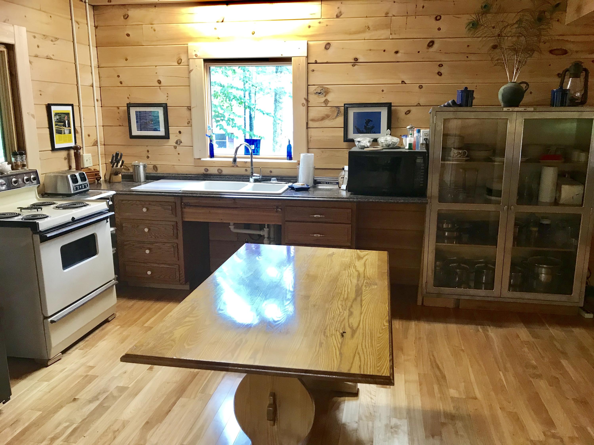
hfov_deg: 63.4
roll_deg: +0.9
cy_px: 222
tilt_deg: -11.9
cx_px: 297
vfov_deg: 49.7
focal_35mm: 28
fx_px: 480
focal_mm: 3.99
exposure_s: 1/20
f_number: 1.8
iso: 40
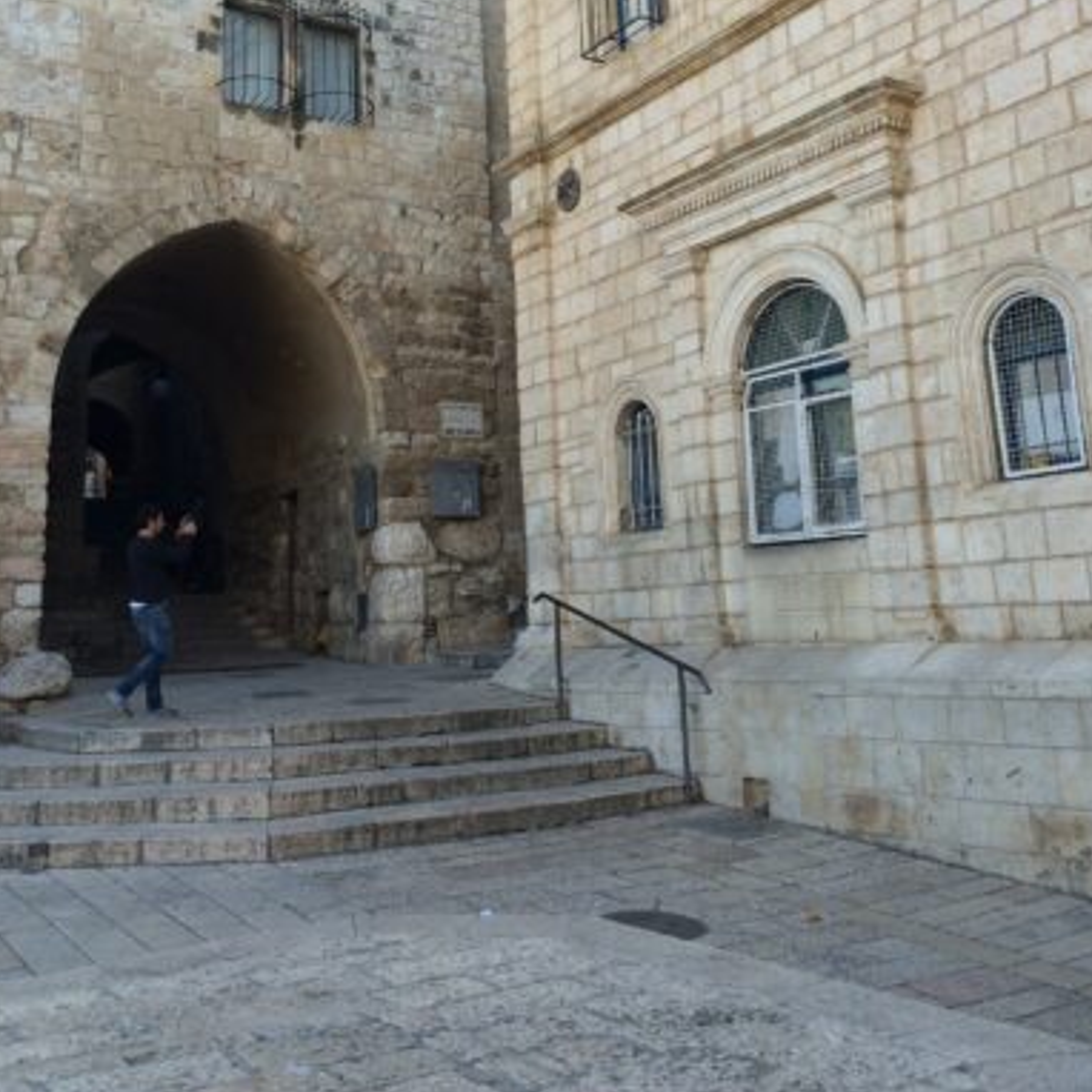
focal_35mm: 37
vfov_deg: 44.3
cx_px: 549
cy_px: 373
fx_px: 1321
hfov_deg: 44.9
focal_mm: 4.12
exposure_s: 1/398
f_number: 2.2
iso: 32
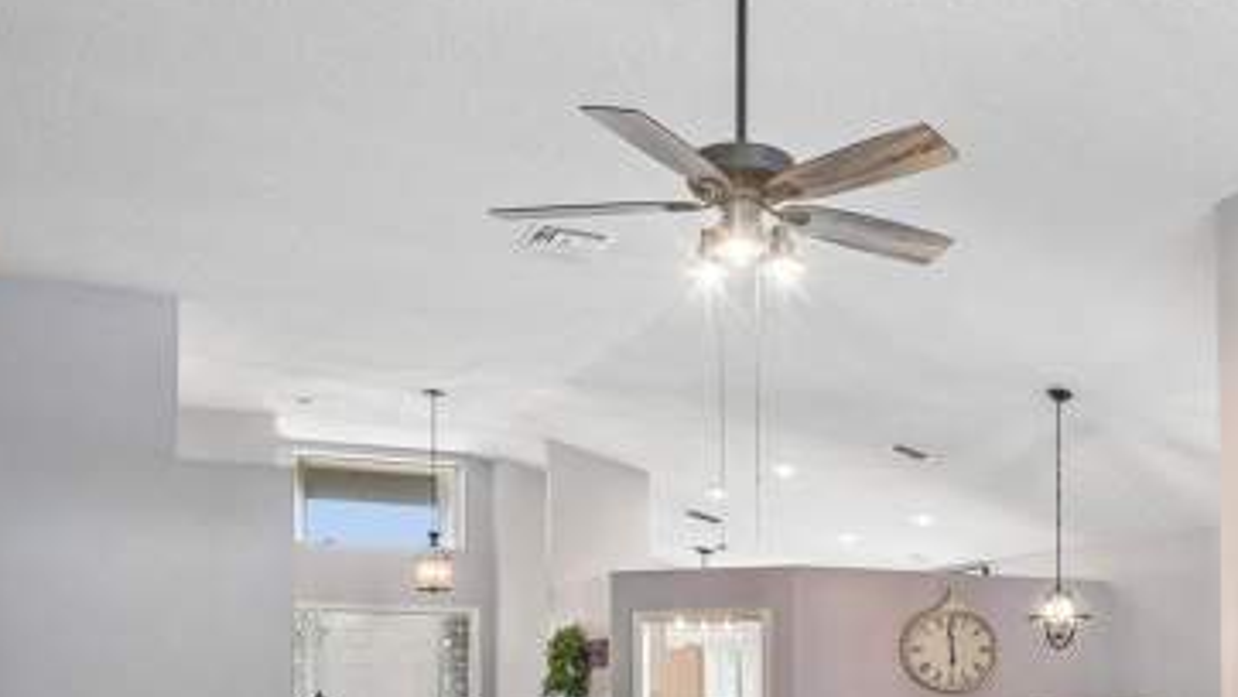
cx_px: 893
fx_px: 1215
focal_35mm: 37
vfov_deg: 29.2
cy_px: 753
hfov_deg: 52.2
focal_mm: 16
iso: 400
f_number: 8
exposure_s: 1/10
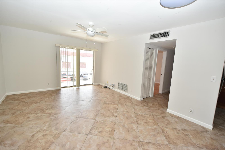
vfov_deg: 77.3
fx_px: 94
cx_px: 112
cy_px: 75
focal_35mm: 15
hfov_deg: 100.4
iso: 200
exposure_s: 1/100
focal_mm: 10
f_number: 5
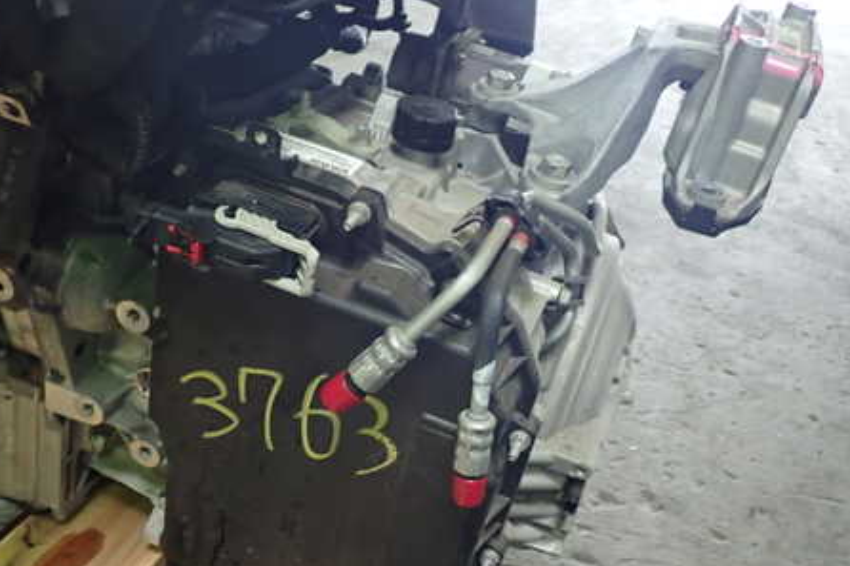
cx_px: 450
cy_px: 362
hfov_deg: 46.4
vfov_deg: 31.7
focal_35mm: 42
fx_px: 991
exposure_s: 1/30
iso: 320
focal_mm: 5.4
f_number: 2.3
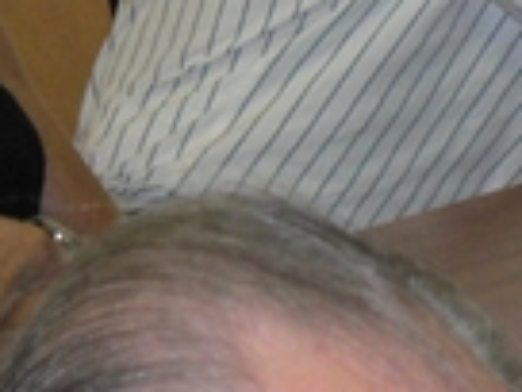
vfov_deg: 2.9
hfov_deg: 3.9
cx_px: 812
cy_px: 511
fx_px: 7661
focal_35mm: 508
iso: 300
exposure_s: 1/60
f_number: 3.2
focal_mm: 21.6
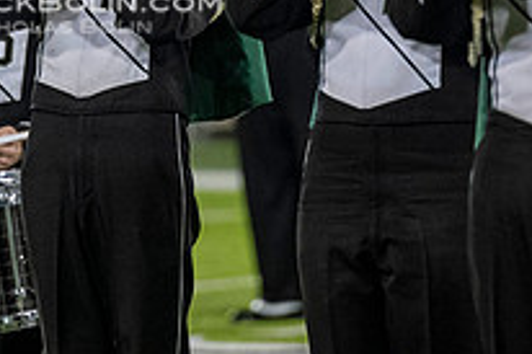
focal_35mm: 845
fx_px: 12477
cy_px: -90
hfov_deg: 2.4
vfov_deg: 1.6
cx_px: 44
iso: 1000
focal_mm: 200
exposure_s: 1/500
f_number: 2.8
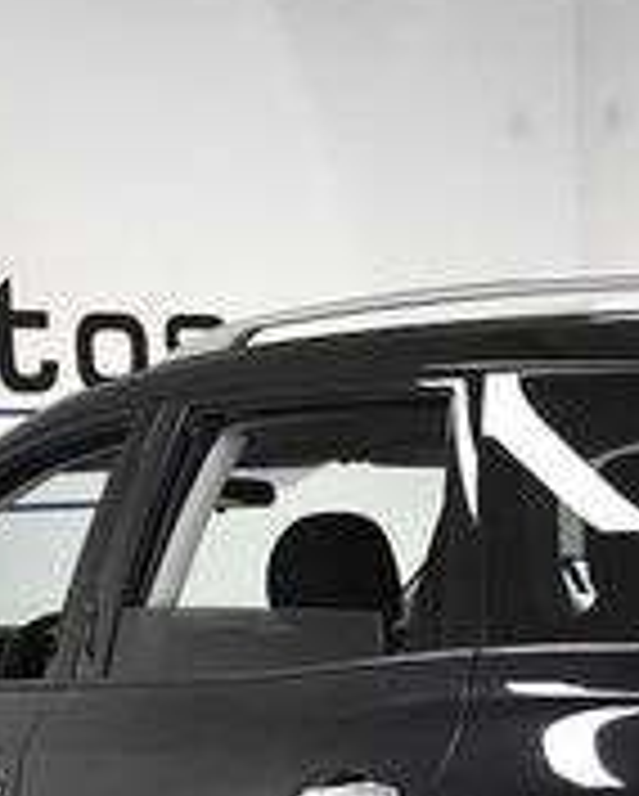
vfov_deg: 16.7
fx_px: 2643
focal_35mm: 112
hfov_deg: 13.5
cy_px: 821
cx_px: 734
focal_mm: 22
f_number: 3.5
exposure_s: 1/1250
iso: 2500
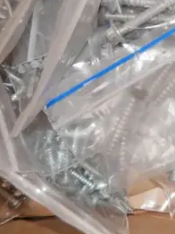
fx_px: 1057
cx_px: 397
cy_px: -47
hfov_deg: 8.7
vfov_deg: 12.3
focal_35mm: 157
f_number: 4.1
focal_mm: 20
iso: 3200
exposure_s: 1/80
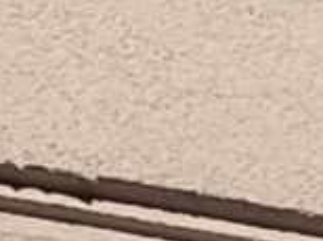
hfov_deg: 7.4
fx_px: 1891
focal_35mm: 203
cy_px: 453
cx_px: -925
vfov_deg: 7.1
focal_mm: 5.1
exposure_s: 1/11905
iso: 50
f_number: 1.6
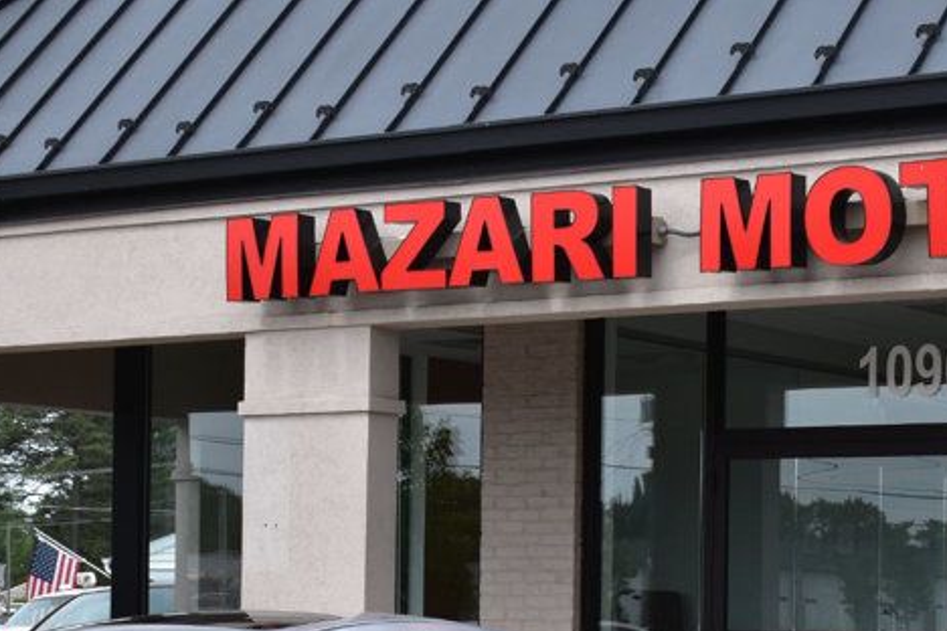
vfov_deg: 12.9
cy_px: 623
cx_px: 603
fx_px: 2762
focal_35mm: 105
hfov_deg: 19.4
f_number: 11
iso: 400
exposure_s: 1/500
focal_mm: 32
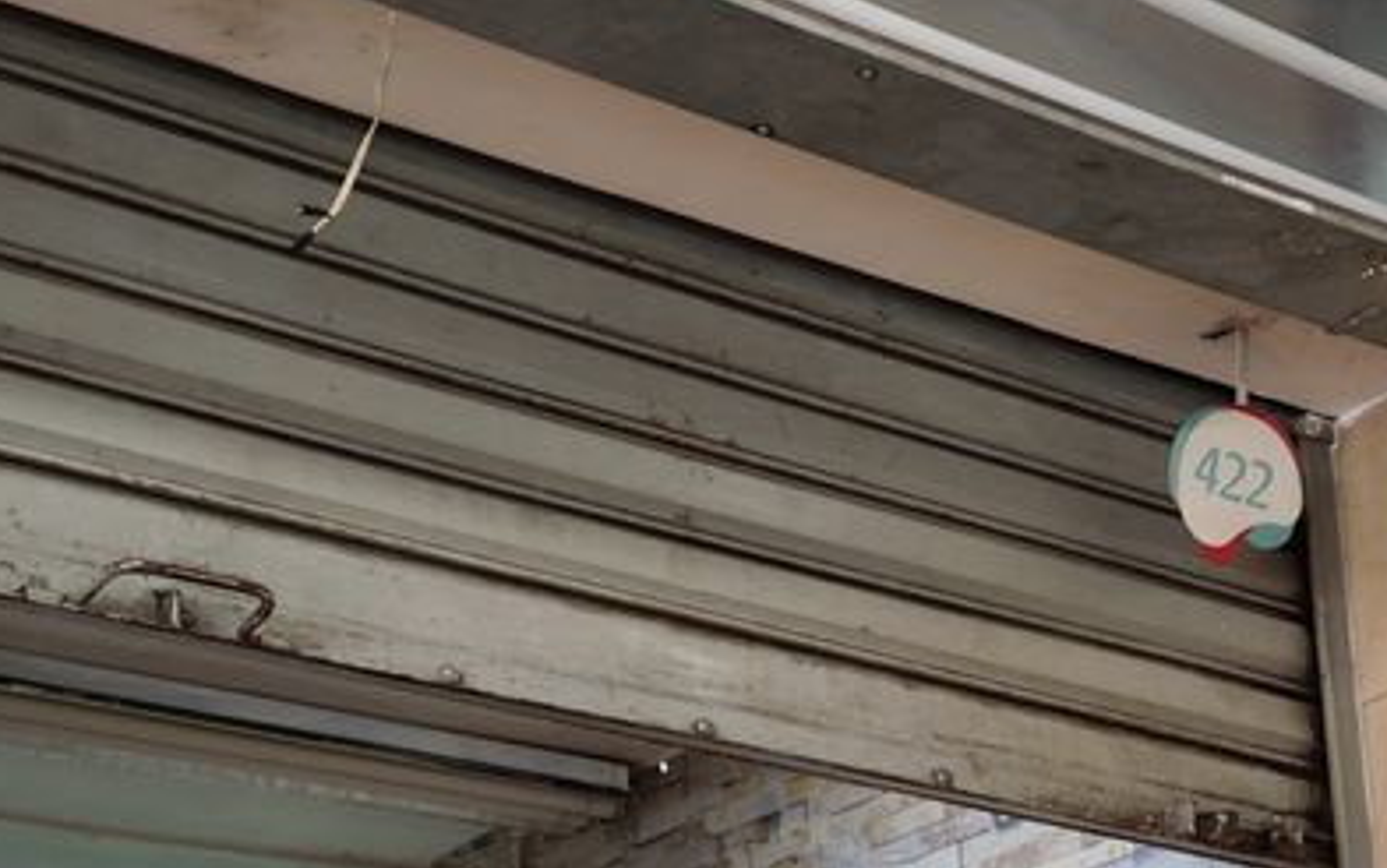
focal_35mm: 86
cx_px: 925
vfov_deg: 15.0
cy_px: 850
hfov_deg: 24.0
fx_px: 3252
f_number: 1.9
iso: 852
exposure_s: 1/60
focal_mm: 7.1
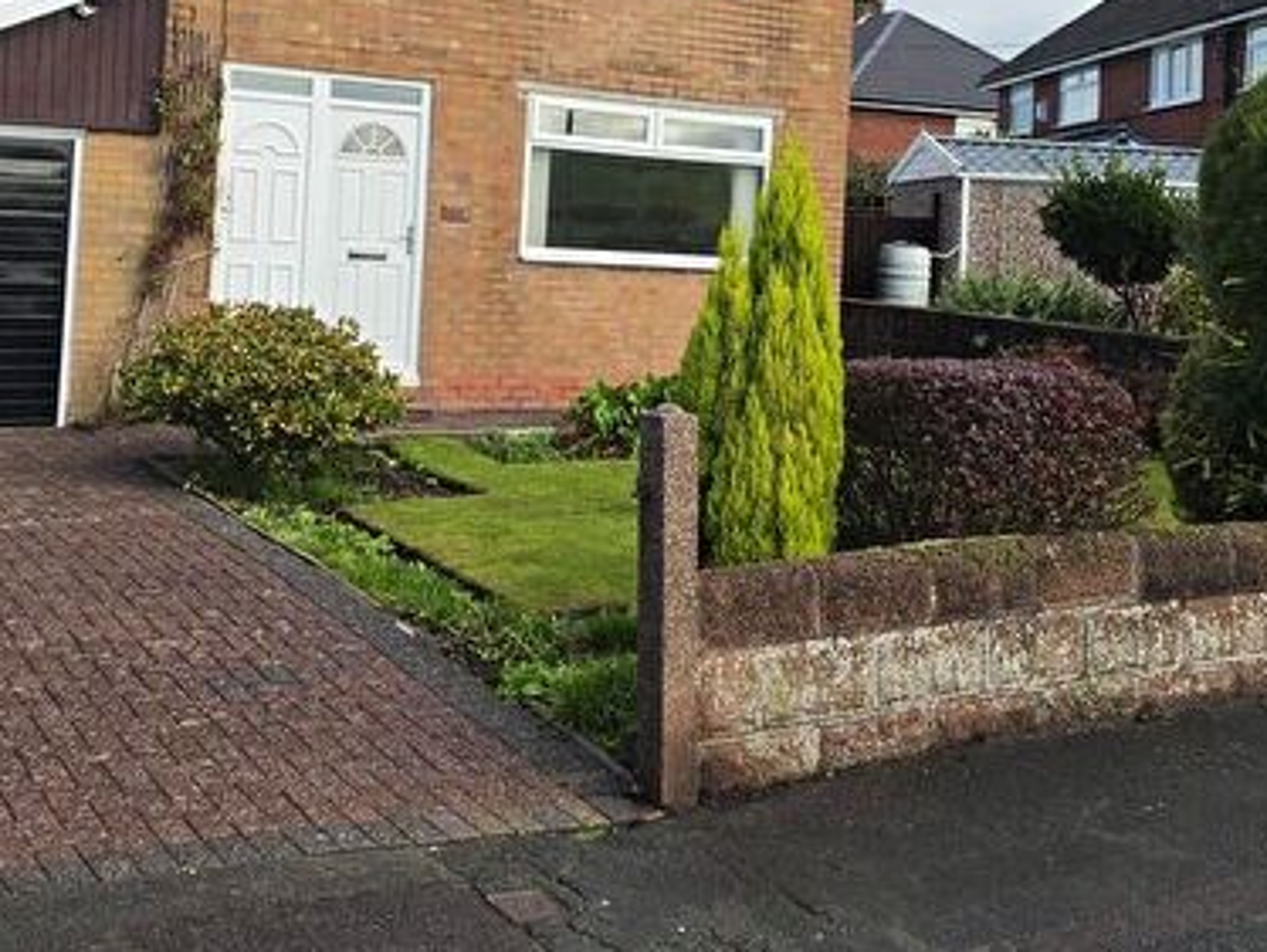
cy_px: 195
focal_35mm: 43
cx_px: 630
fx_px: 1575
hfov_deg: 43.8
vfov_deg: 32.7
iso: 64
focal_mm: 6.5
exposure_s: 1/3084
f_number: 1.4
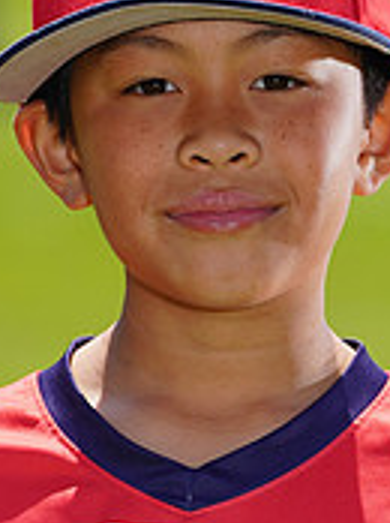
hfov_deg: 1.8
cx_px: 148
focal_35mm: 832
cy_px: 631
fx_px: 12529
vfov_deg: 2.4
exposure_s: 1/250
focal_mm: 259
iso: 100
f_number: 7.1
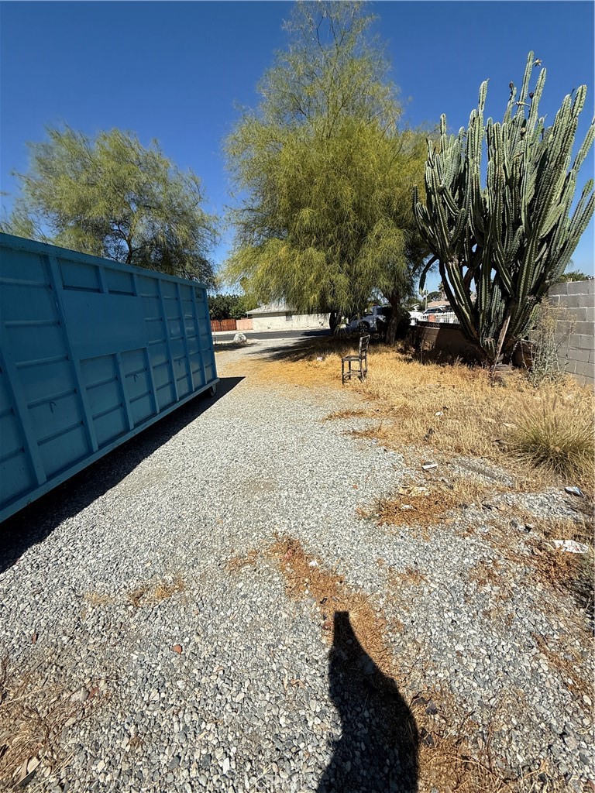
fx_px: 321
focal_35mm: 14
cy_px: 396
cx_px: 298
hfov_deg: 85.7
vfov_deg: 102.1
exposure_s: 1/3891
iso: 50
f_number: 2.2
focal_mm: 2.22
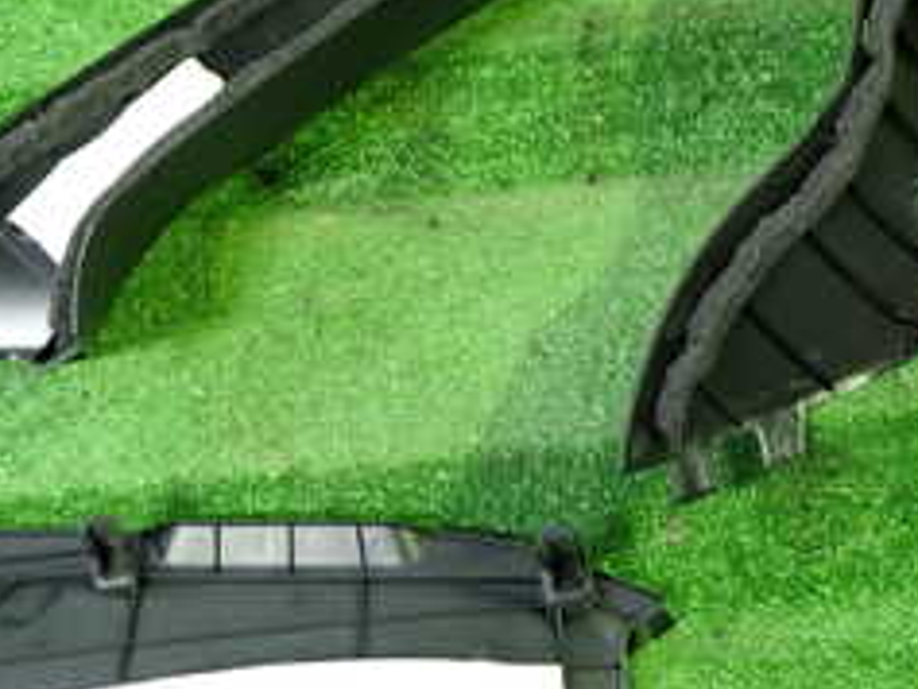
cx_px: 527
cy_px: 116
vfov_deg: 19.2
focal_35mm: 76
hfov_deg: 25.6
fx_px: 2017
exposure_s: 1/30
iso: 500
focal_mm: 5.4
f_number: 2.3
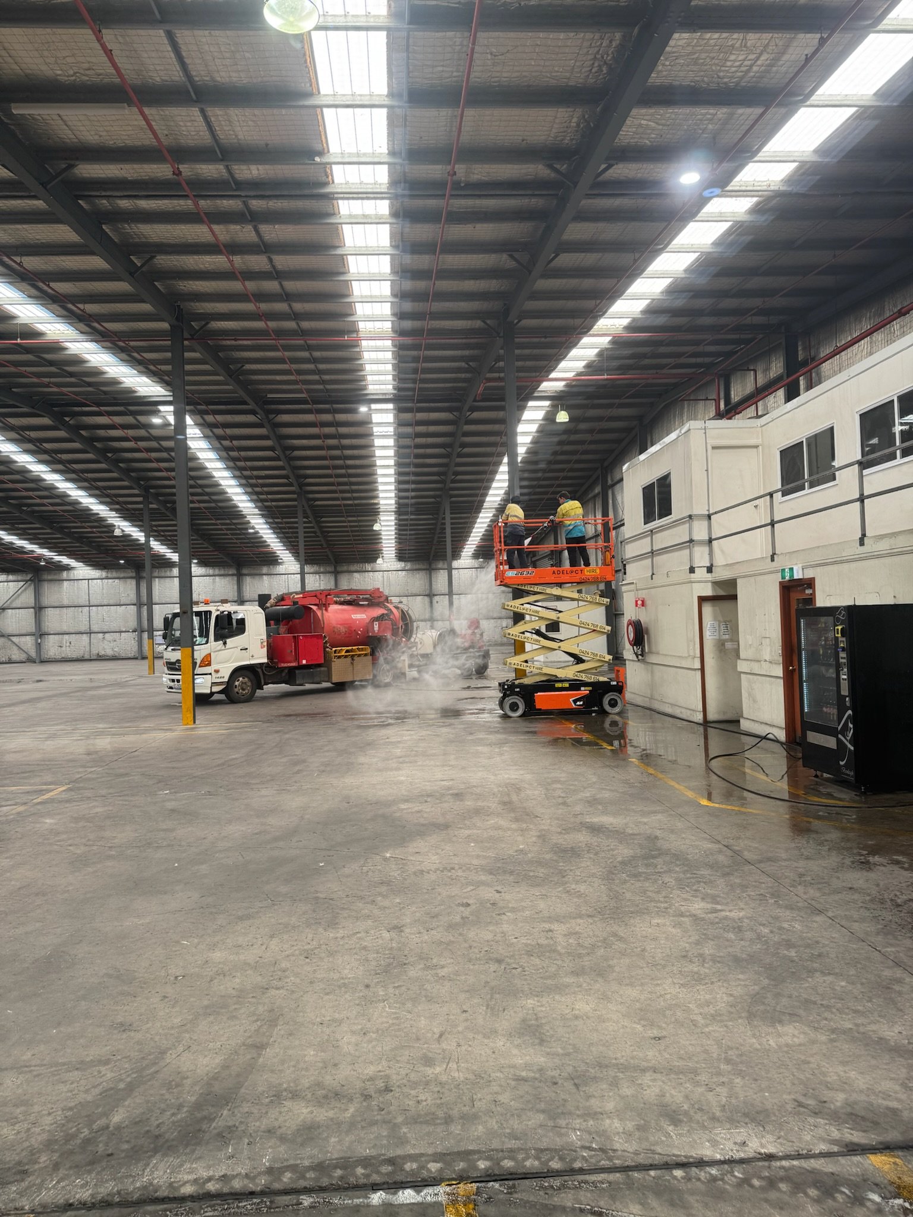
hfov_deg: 56.8
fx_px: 844
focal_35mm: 24
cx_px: 456
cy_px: 608
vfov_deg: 71.6
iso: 64
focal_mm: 6.76
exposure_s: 1/171
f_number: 1.78
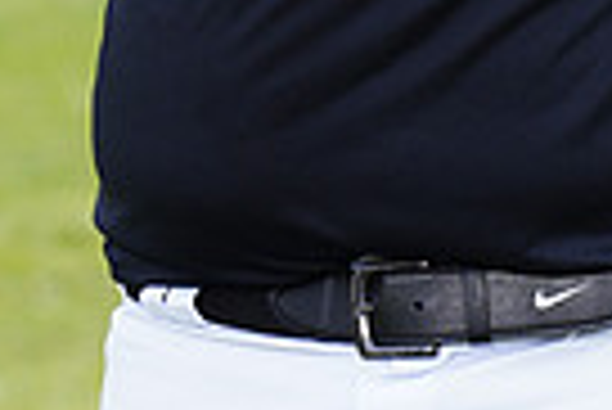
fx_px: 8866
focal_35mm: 521
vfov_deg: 2.6
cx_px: 356
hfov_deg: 4.0
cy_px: -430
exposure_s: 1/250
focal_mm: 122
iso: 100
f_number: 6.3
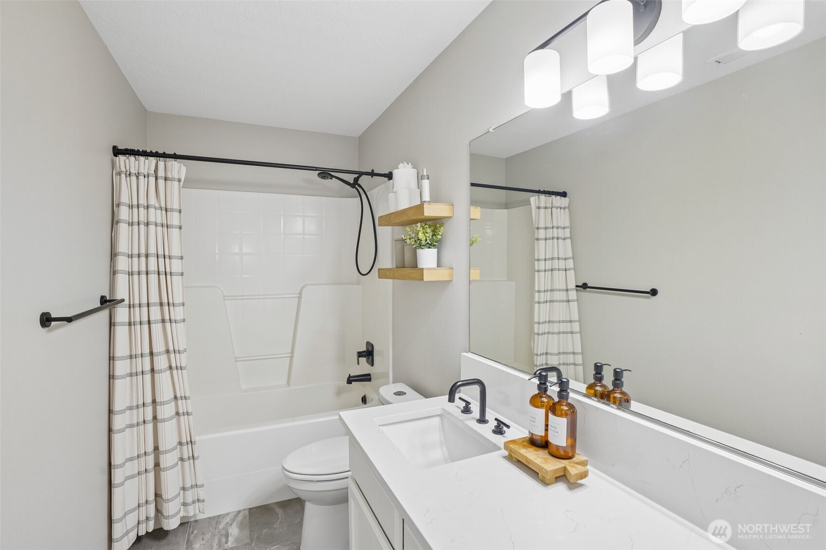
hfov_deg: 96.7
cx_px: 413
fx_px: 367
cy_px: 275
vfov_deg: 73.7
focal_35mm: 16
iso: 400
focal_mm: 16
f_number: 8
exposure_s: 1/6
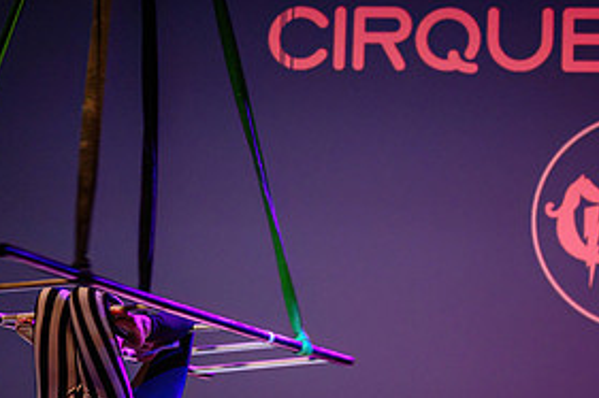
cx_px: 450
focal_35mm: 106
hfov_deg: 19.2
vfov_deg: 12.7
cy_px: 405
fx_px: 1763
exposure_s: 1/160
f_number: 2.8
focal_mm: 44
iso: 1250
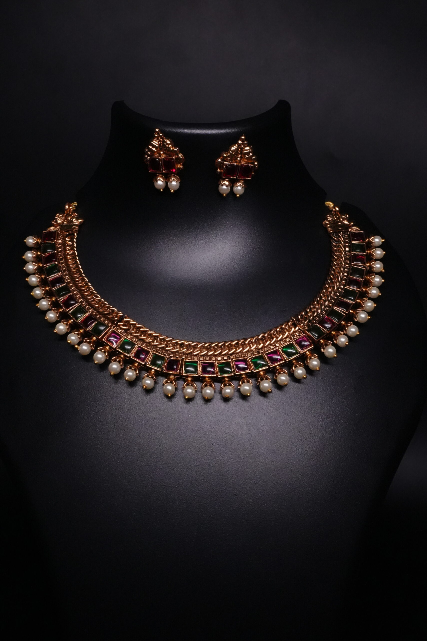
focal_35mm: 52
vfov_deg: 38.2
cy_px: 320
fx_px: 925
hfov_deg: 26.0
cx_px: 214
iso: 8000
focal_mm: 35
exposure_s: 1/125
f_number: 16
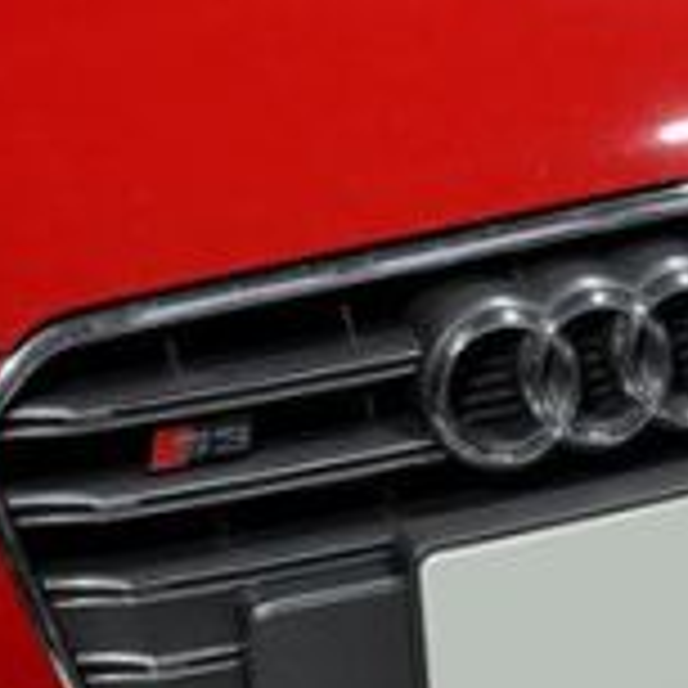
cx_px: 252
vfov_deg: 14.3
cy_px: 259
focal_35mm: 122
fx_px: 2735
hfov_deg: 14.3
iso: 3200
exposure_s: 1/320
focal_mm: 25
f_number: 5.6
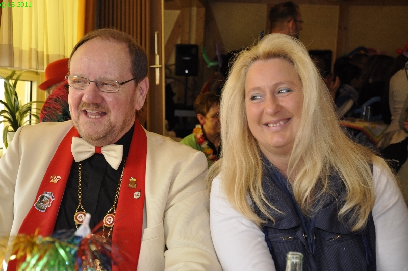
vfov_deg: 23.7
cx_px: 204
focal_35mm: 57
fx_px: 645
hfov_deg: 35.1
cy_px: 136
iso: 400
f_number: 5
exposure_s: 1/100
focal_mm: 38
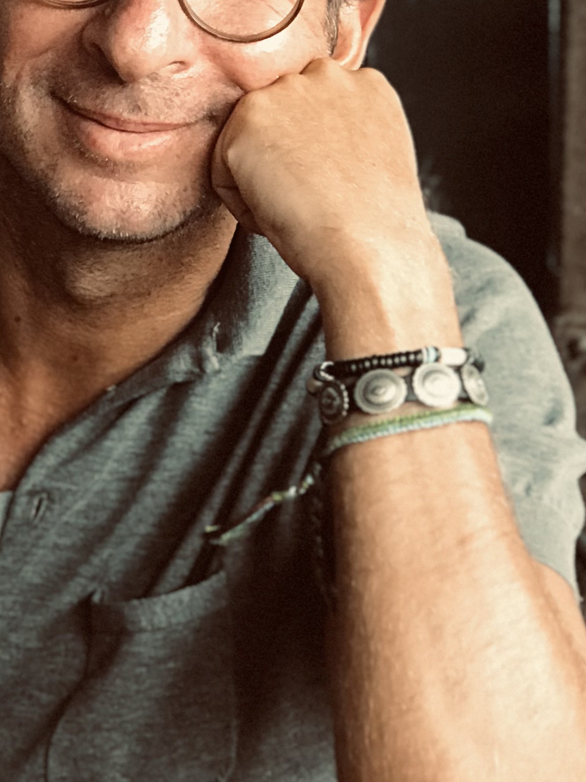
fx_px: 3386
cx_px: 20
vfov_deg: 13.1
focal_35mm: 150
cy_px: 217
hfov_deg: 9.8
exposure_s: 1/50
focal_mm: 6.6
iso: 160
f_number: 2.8
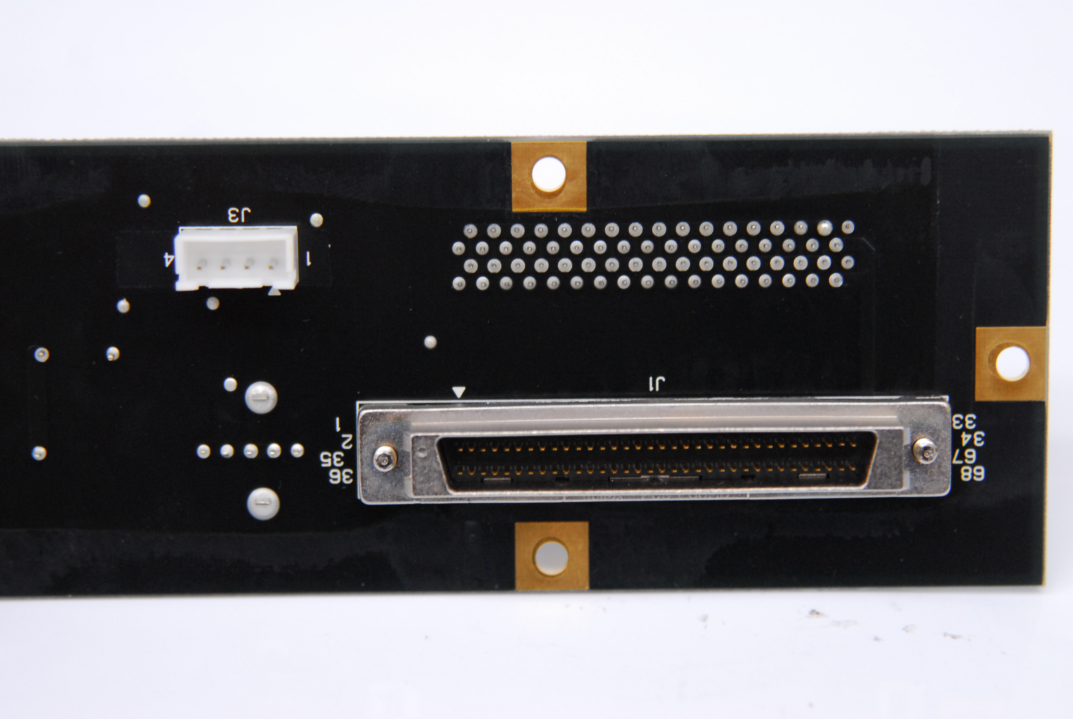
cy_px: 360
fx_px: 3357
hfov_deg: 18.2
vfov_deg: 12.2
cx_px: 536
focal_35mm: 112
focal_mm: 75
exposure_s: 1/100
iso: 800
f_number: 4
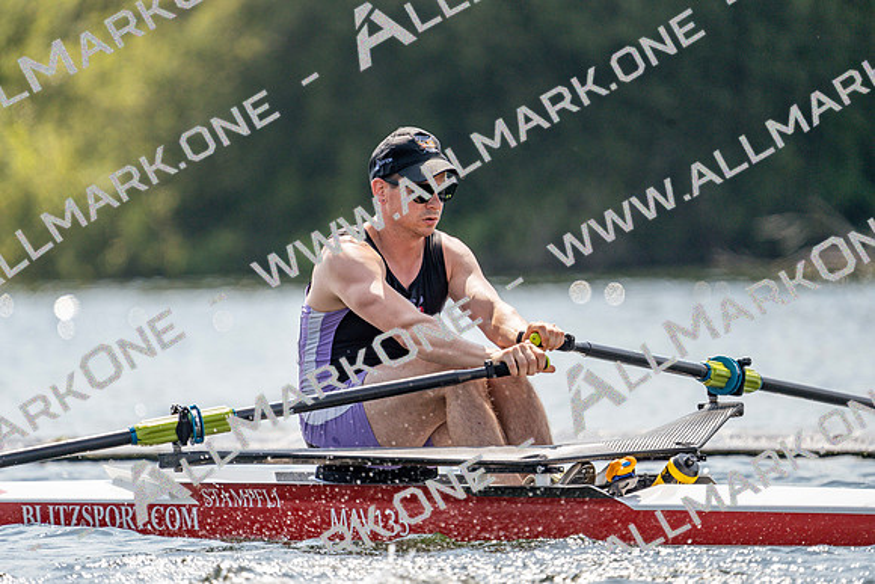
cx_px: 438
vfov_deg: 2.5
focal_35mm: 559
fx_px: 13589
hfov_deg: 3.7
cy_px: 292
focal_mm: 559
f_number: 6.3
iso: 320
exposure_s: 1/1600
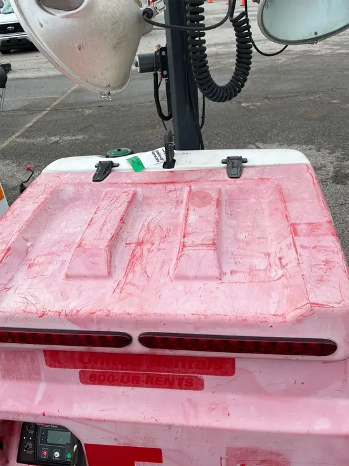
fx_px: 349
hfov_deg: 53.1
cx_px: 174
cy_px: 233
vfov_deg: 67.3
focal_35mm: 26
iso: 50
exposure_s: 1/2137
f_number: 1.6
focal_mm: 5.1
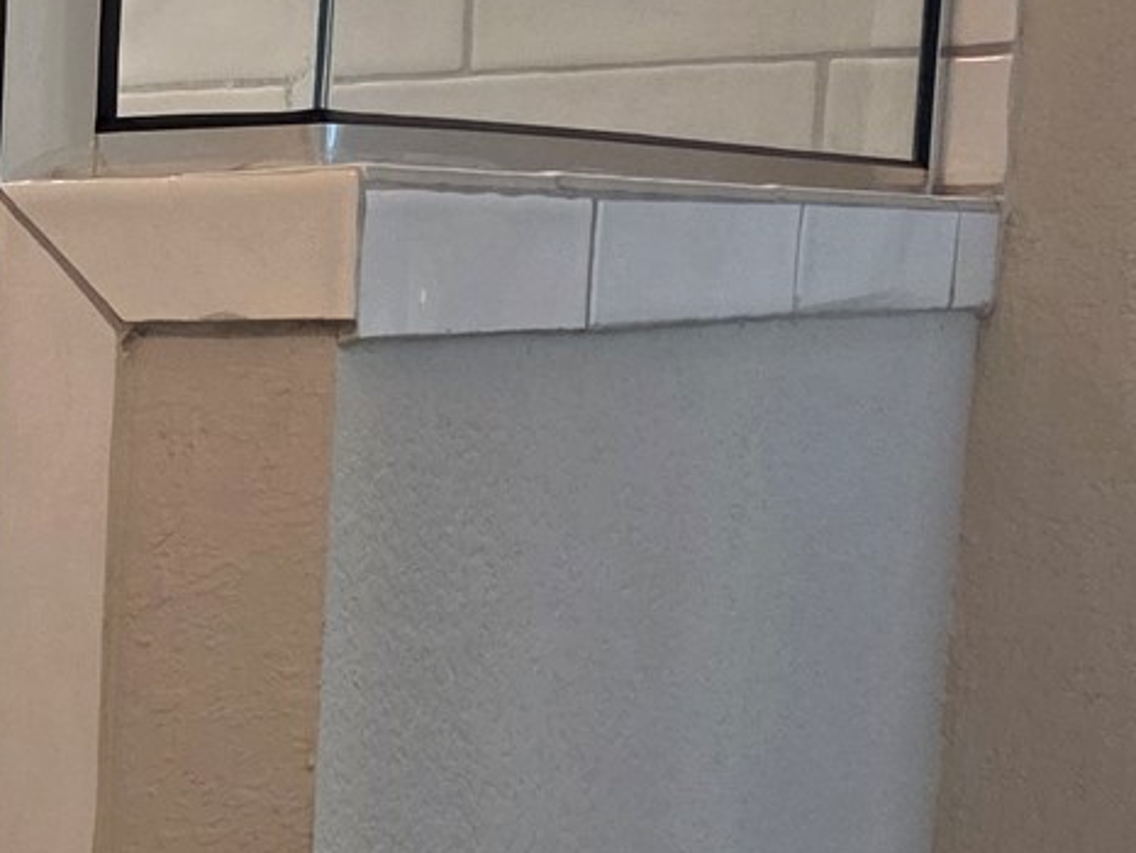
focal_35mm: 101
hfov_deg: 16.5
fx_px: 3316
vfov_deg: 14.5
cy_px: 748
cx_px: -848
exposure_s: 1/120
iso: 320
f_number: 1.7
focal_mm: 6.3
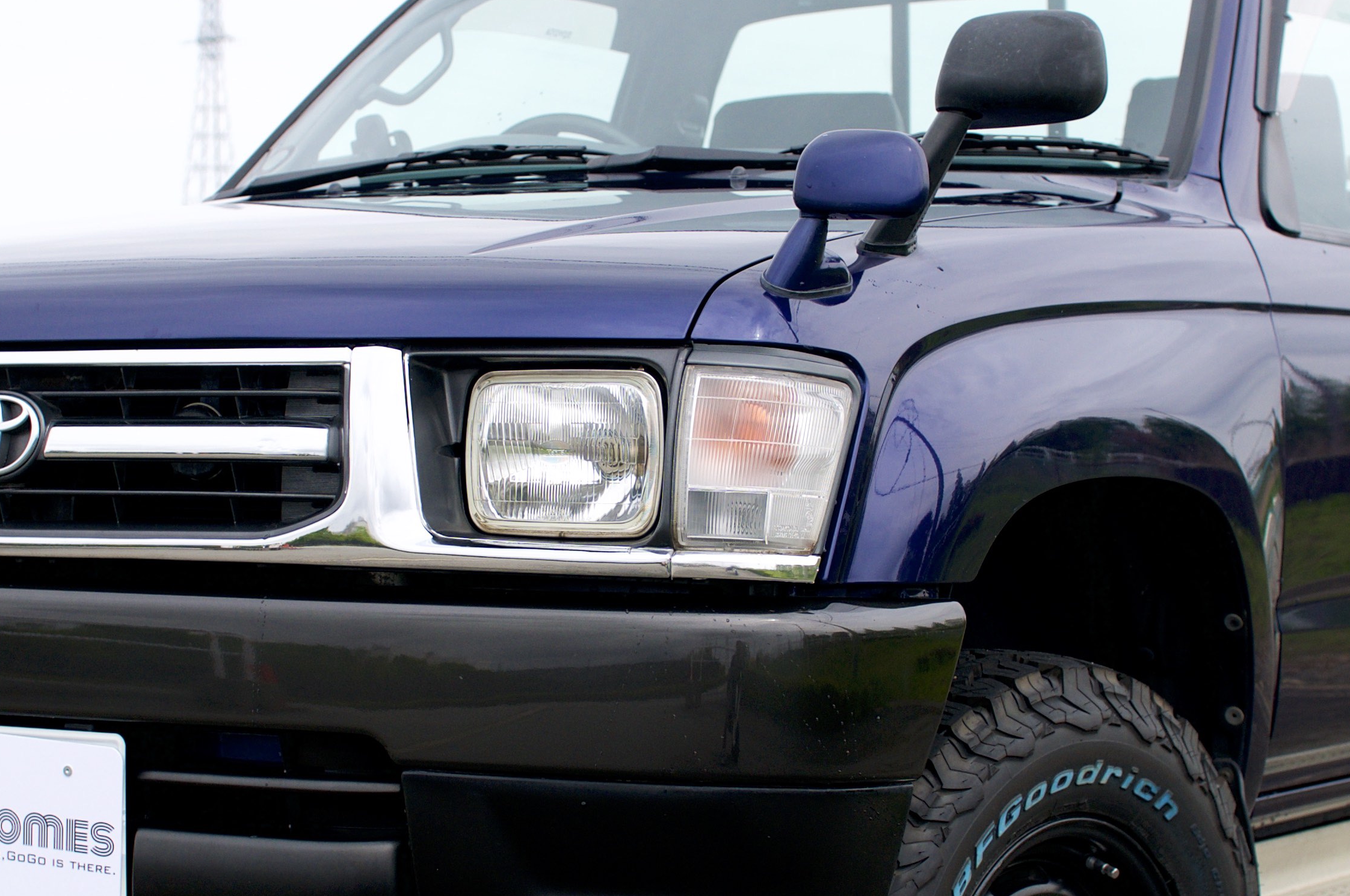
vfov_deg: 15.8
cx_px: 646
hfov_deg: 23.7
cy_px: 536
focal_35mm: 86
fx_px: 3221
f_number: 4
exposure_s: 1/1000
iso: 200
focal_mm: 30
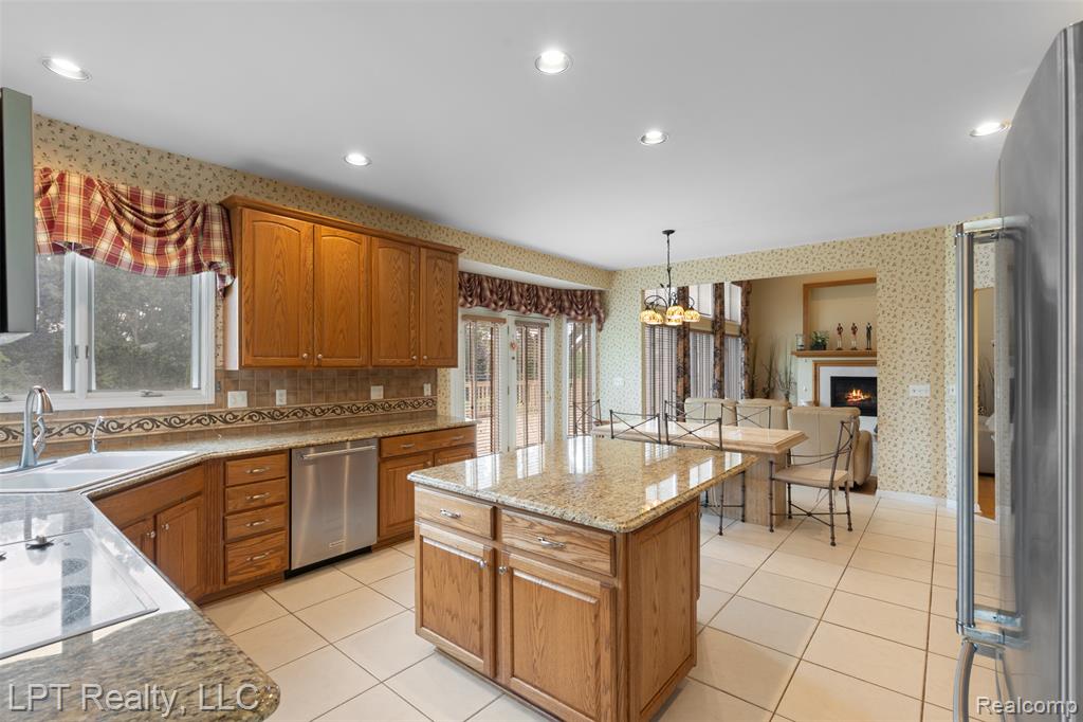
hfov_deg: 96.8
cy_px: 361
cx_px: 542
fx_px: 481
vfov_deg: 73.7
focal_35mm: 16
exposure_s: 1/2
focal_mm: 16
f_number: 10
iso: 250
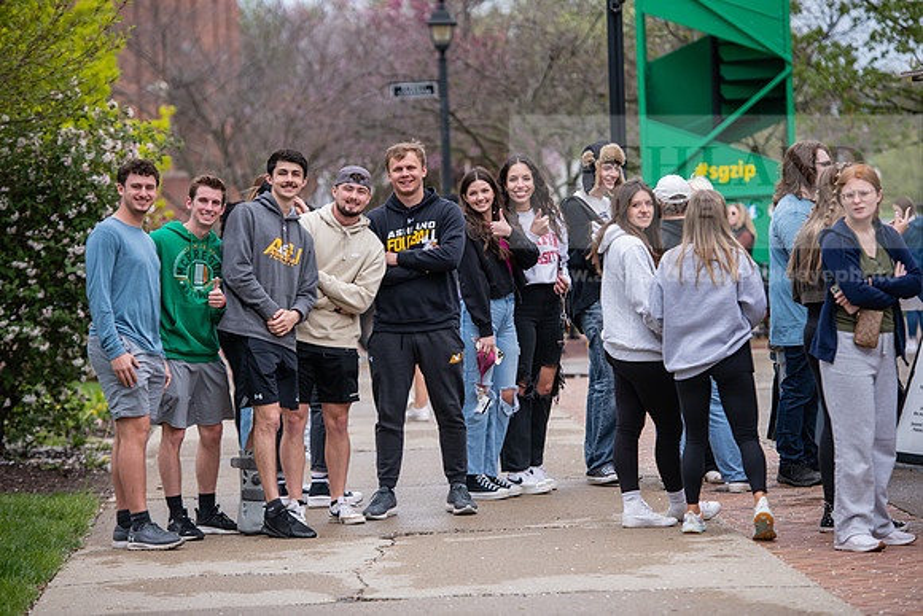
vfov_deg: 9.8
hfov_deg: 14.7
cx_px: 462
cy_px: 308
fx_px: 3590
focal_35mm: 140
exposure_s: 1/640
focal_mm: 140
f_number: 3.5
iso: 160
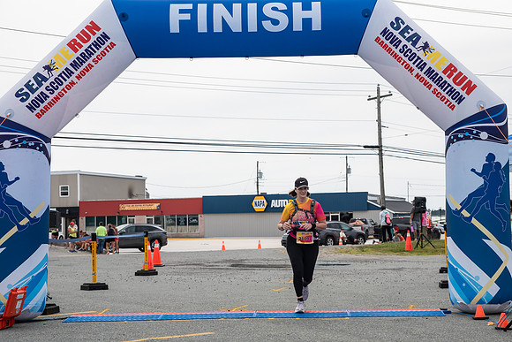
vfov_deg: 20.8
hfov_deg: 30.7
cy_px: 191
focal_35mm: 65
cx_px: 286
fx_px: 931
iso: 800
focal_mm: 56
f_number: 4
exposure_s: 1/4000
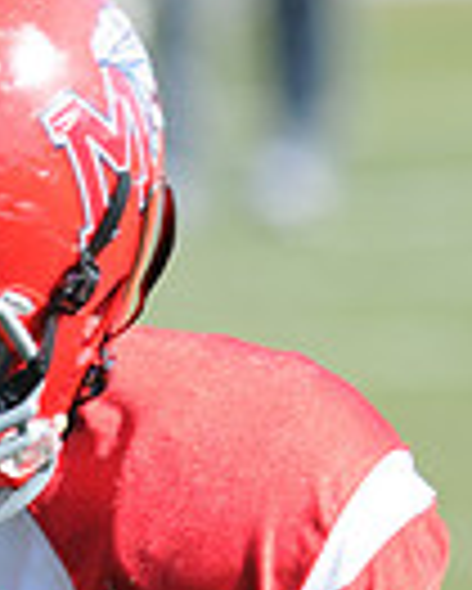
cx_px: -164
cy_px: 883
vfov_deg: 1.0
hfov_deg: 0.8
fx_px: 32633
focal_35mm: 1871
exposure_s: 1/500
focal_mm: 300
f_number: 5.6
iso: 200
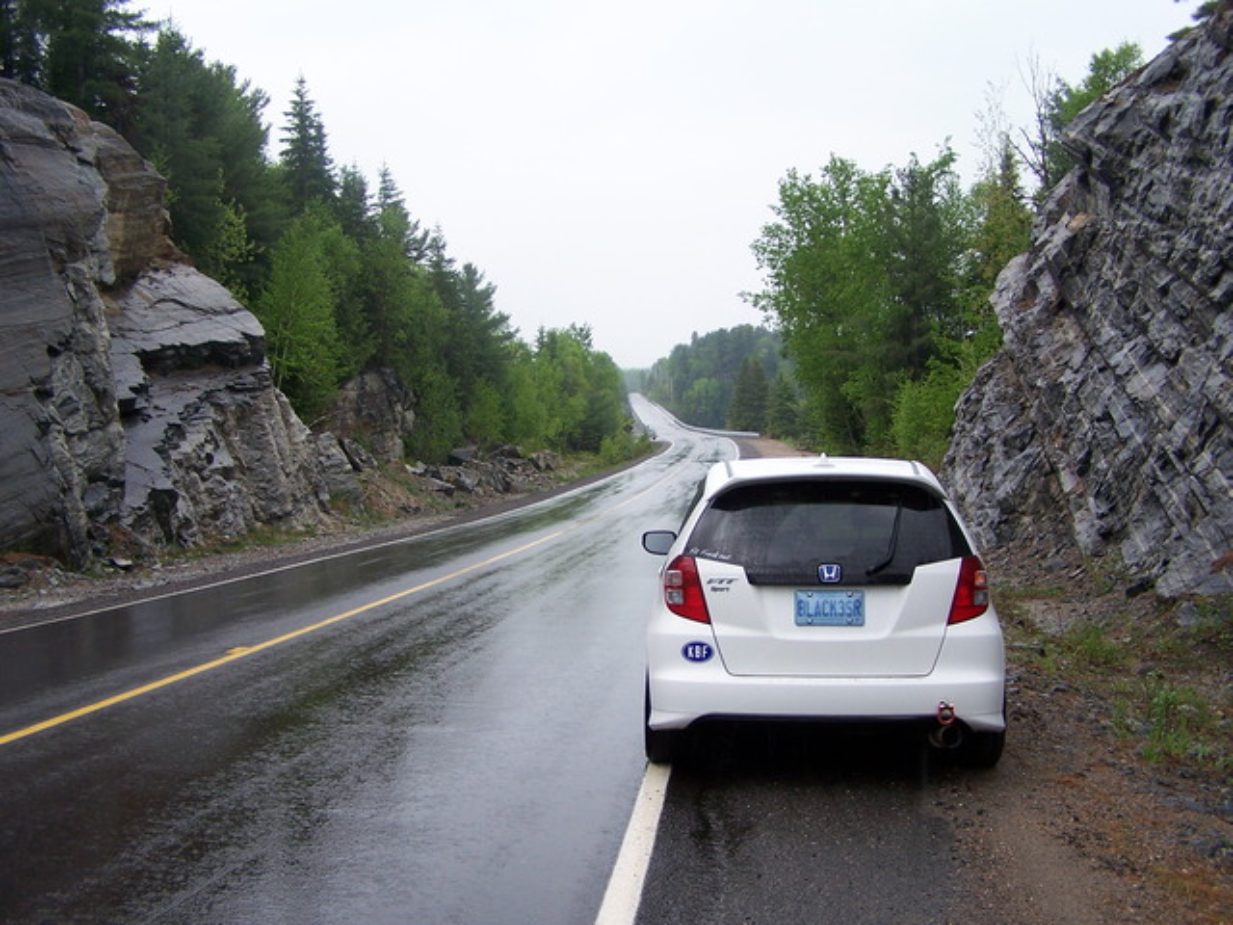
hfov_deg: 49.0
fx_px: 1354
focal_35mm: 38
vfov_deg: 37.7
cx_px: 616
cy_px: 462
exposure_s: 1/160
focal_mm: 6.3
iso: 80
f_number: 2.8
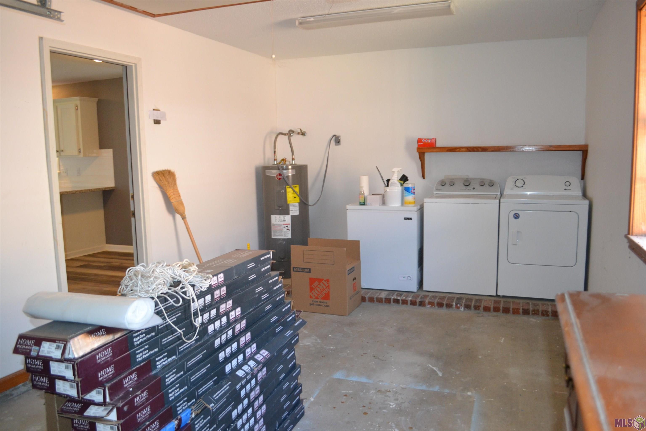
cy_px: 216
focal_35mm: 27
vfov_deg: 47.9
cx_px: 323
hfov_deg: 67.4
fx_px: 484
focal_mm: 18
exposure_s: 1/60
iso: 900
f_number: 3.5
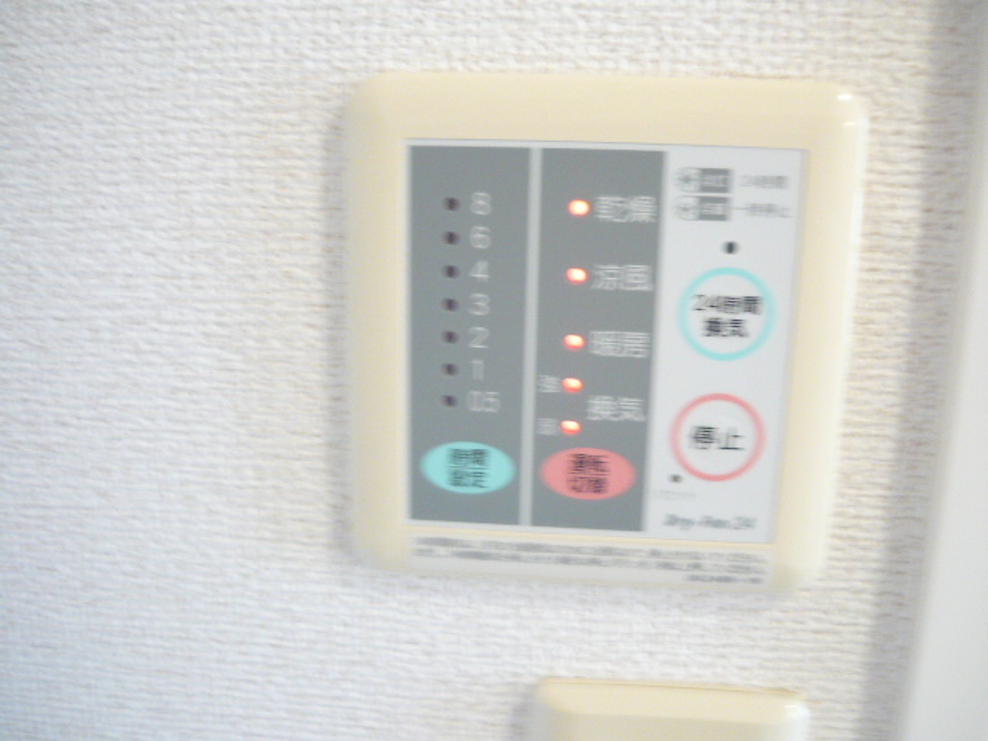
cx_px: 494
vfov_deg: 42.9
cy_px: 370
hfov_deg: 55.4
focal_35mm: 33
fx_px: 942
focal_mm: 5.5
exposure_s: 1/20
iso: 400
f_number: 2.8
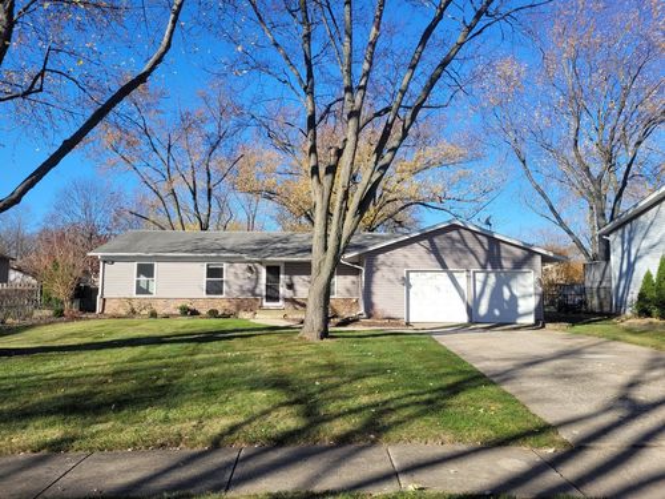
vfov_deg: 53.1
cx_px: 332
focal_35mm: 26
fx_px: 499
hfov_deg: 67.3
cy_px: 250
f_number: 1.8
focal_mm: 5.4
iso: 40
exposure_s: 1/1493
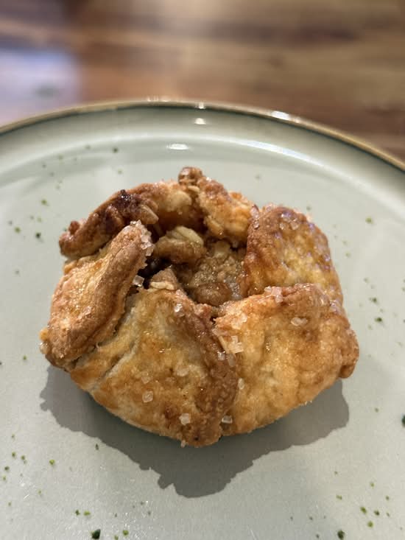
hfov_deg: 30.3
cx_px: 202
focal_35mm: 48
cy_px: 270
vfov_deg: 39.7
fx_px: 749
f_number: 1.78
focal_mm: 6.76
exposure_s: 1/40
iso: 320
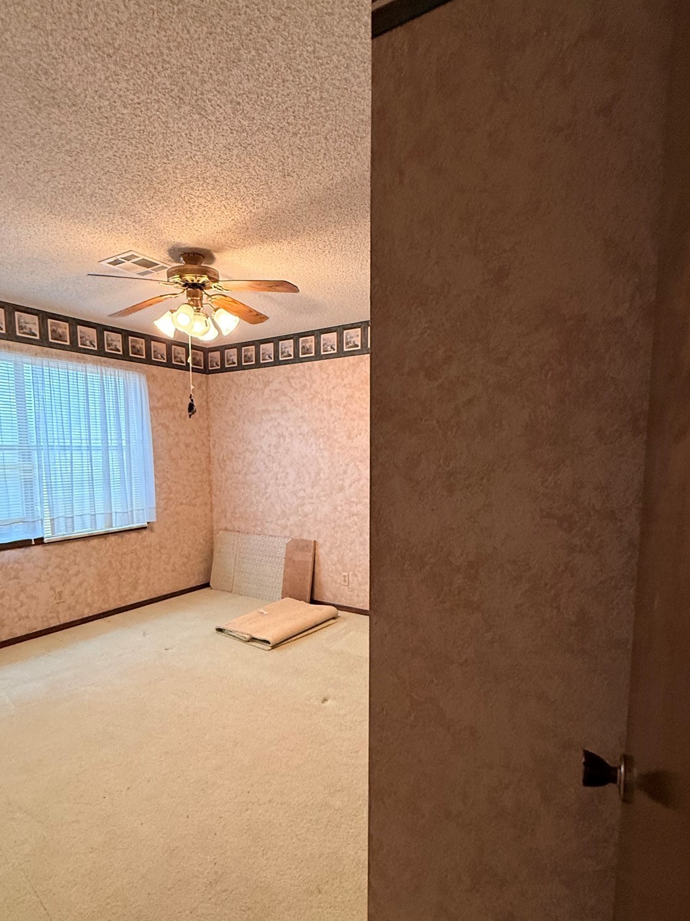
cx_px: 325
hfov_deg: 68.6
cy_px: 514
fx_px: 505
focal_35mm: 19
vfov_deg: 84.3
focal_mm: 2.22
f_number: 2.2
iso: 400
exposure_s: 1/60
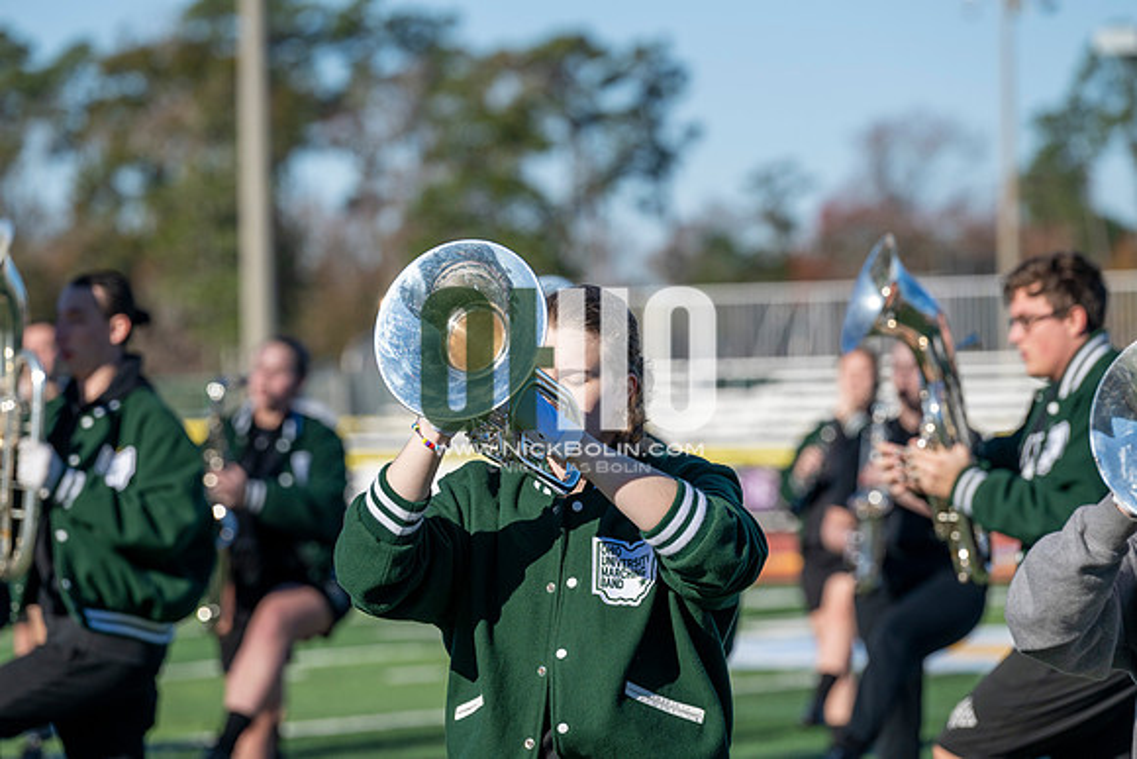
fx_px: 6318
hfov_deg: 10.3
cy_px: 380
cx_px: 568
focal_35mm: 200
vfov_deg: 6.9
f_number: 5
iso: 250
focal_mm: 200
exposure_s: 1/2000
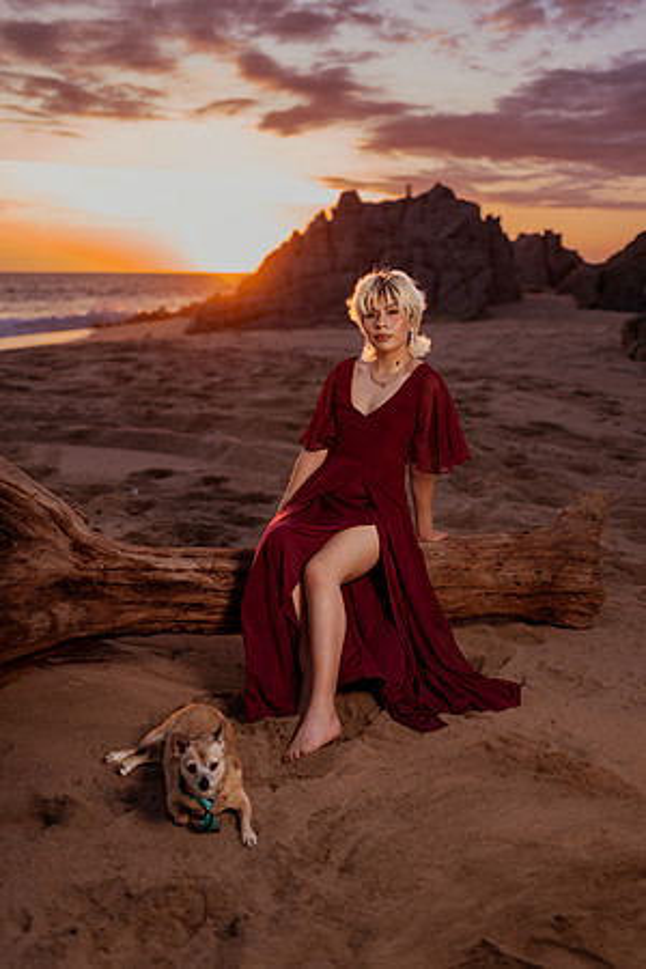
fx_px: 942
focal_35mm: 35
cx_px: 323
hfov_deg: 37.9
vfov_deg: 54.4
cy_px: 484
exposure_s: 1/500
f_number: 1.4
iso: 50
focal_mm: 35
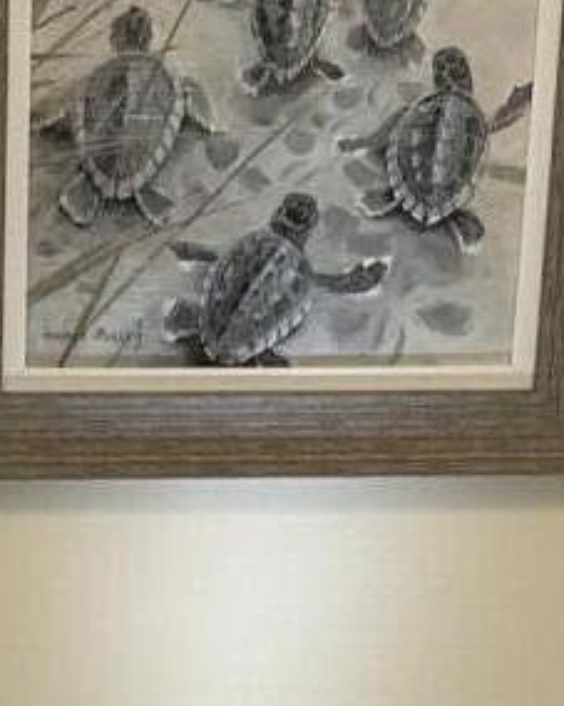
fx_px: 3737
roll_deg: -2.5
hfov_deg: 8.6
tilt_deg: -21.7
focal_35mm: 179
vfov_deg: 10.6
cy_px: 873
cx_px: 253
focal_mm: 5.7
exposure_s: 1/121
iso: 80
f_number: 1.5
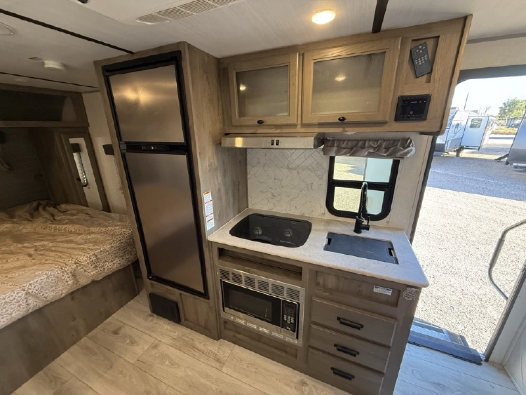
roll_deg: +2.2
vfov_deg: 85.7
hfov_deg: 102.1
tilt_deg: -16.8
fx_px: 213
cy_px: 198
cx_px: 263
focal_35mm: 14
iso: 320
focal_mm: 2.22
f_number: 2.2
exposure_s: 1/90
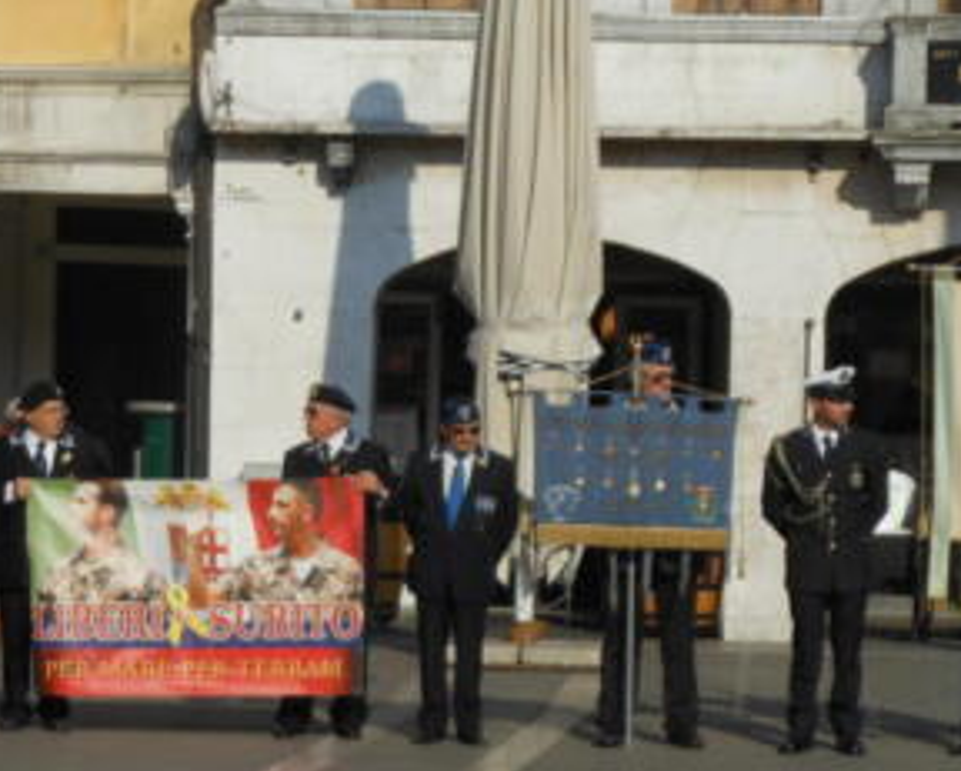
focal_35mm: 215
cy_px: 489
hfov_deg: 9.0
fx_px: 6121
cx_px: 437
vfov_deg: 7.2
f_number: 5
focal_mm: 22.6
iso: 80
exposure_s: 1/800
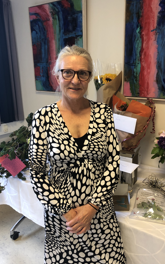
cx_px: 87
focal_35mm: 30
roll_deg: +0.5
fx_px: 216
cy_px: 132
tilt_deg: -13.5
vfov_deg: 62.9
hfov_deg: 41.8
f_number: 1.8
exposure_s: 1/20
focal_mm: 3.99
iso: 40
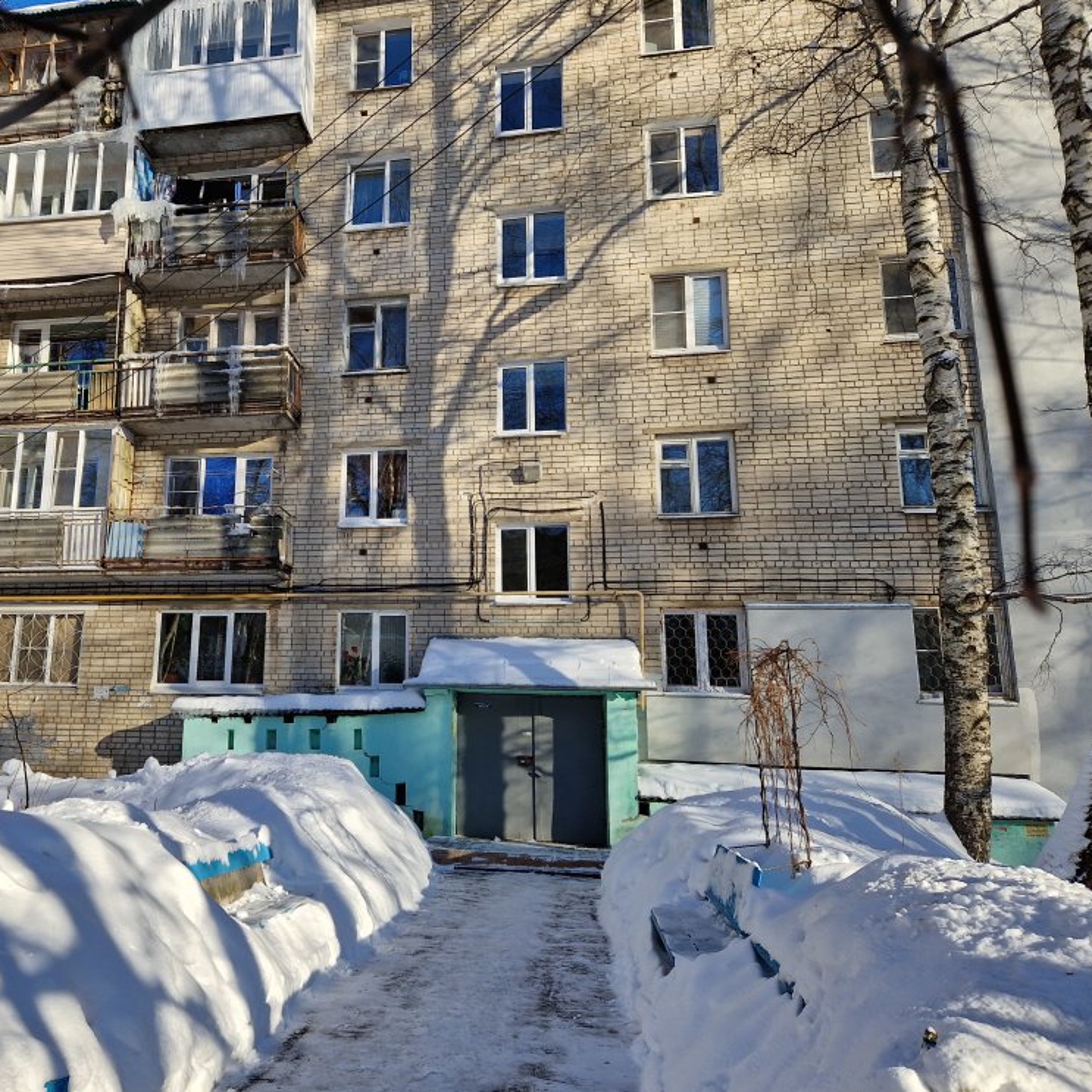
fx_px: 999
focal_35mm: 28
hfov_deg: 55.9
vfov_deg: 57.3
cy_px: 536
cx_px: 348
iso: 50
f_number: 1.8
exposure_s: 1/826
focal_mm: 5.4
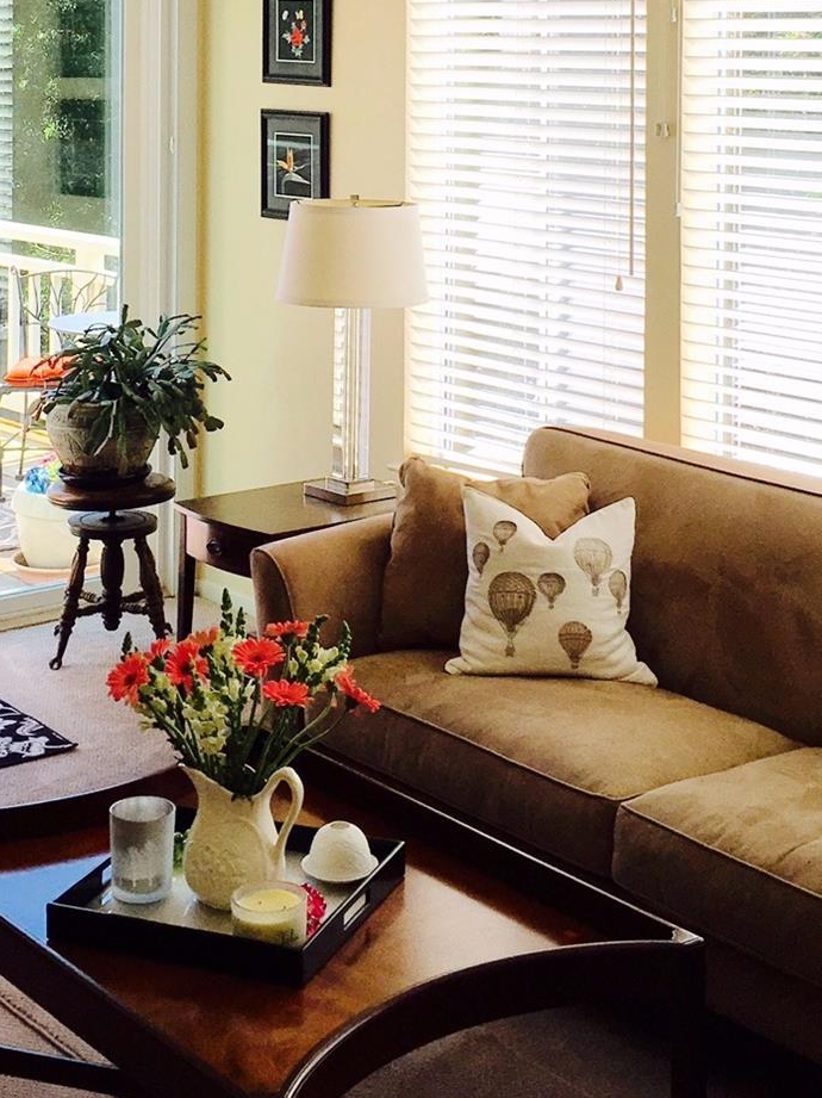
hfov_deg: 23.2
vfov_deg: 29.3
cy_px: 88
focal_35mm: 63
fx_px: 1996
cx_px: 343
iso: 25
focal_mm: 4.15
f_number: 2.2
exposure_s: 1/370
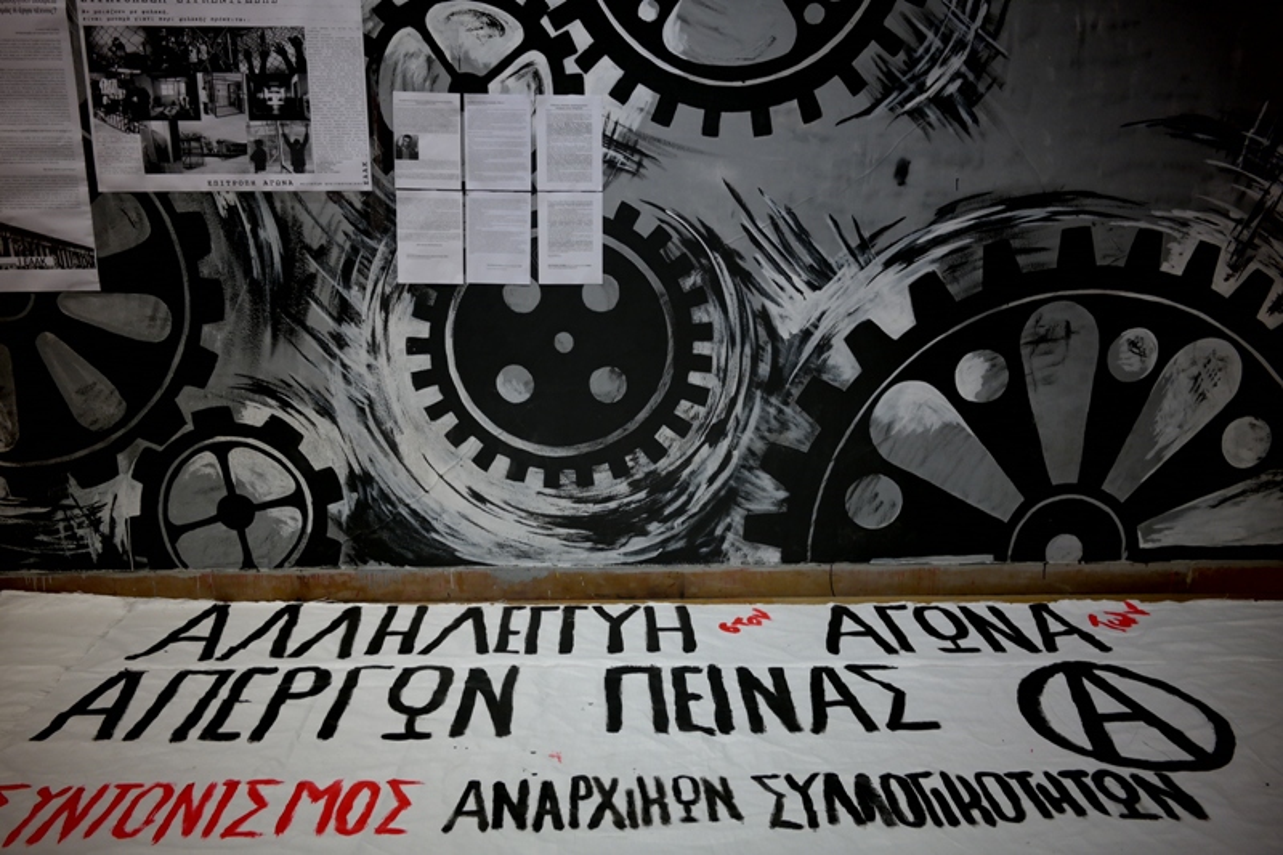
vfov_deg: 43.6
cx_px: 642
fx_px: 1069
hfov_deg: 61.9
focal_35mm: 30
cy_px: 428
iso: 800
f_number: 3.5
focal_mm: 20
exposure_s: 1/40
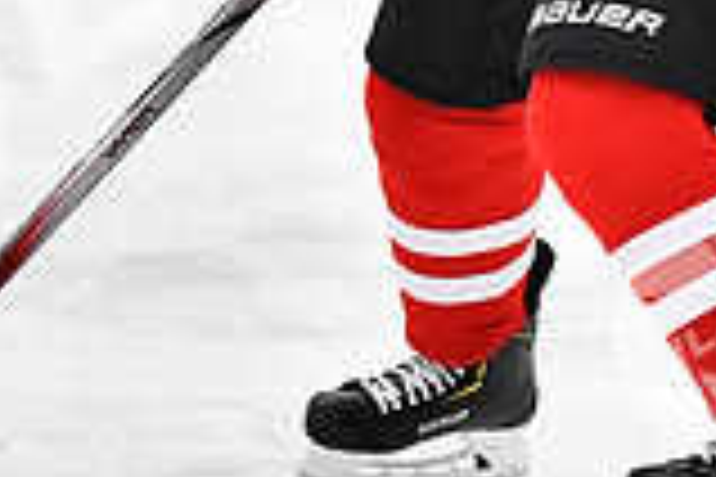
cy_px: -326
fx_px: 14160
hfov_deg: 2.9
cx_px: 603
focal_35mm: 712
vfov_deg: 1.9
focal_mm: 130
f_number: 2.8
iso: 5000
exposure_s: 1/1250
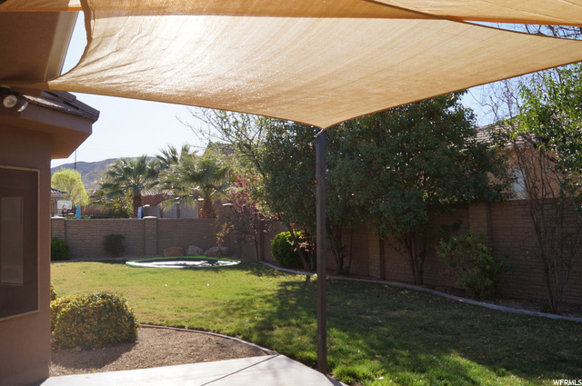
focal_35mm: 30
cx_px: 291
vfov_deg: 43.5
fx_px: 484
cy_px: 193
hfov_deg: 62.0
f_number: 8
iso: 100
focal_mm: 20
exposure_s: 1/250
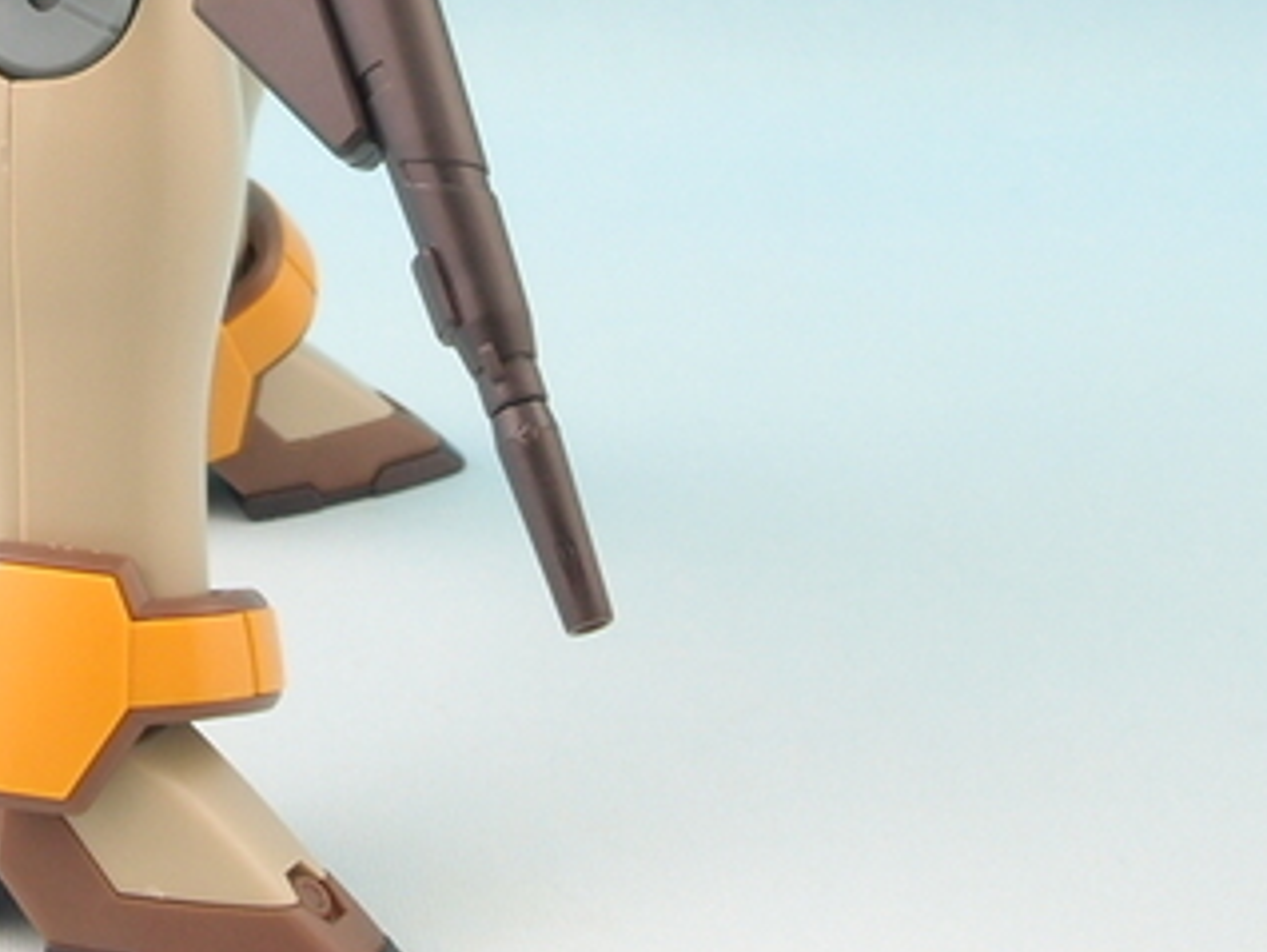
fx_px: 3773
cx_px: 44
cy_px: -175
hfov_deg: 18.6
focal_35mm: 103
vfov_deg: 14.0
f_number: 8
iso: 100
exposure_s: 1.3
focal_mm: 8.99
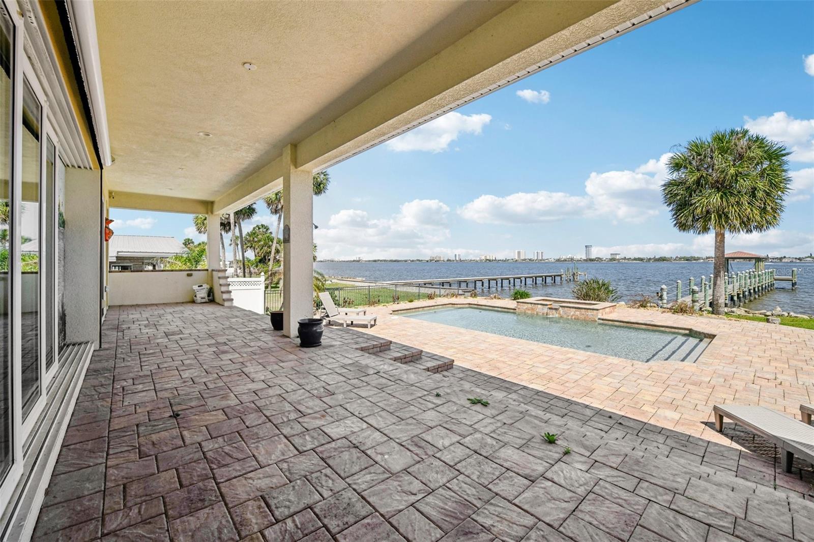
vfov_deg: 81.2
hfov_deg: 104.3
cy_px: 271
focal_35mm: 14
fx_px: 316
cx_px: 407
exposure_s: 1/640
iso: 400
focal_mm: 14
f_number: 8
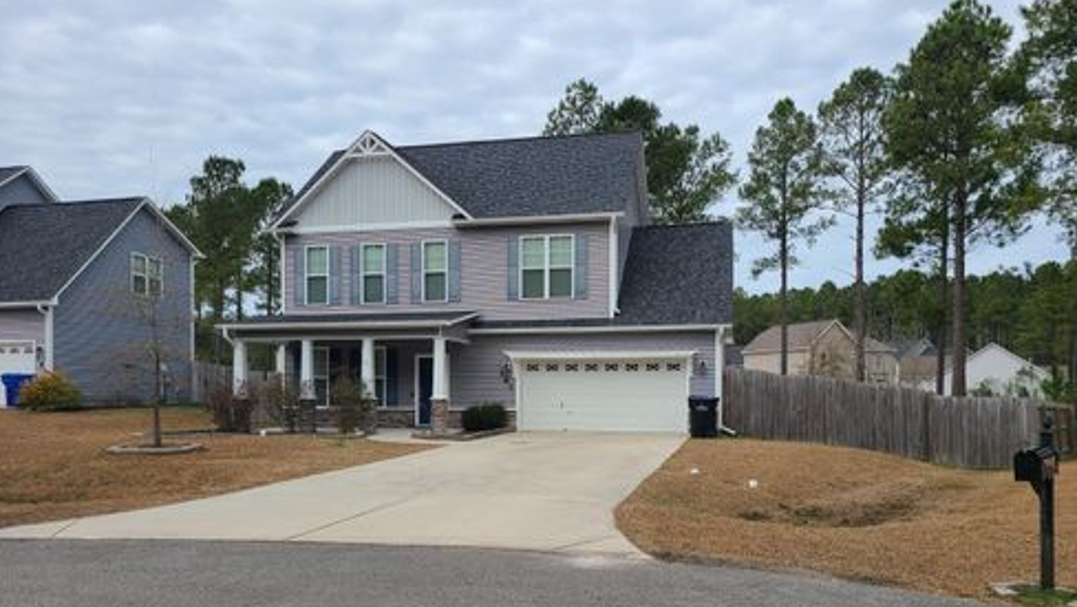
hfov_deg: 66.0
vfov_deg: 39.9
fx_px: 829
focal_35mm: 29
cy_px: 383
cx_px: 536
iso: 40
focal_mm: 5.4
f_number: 1.8
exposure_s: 1/1321
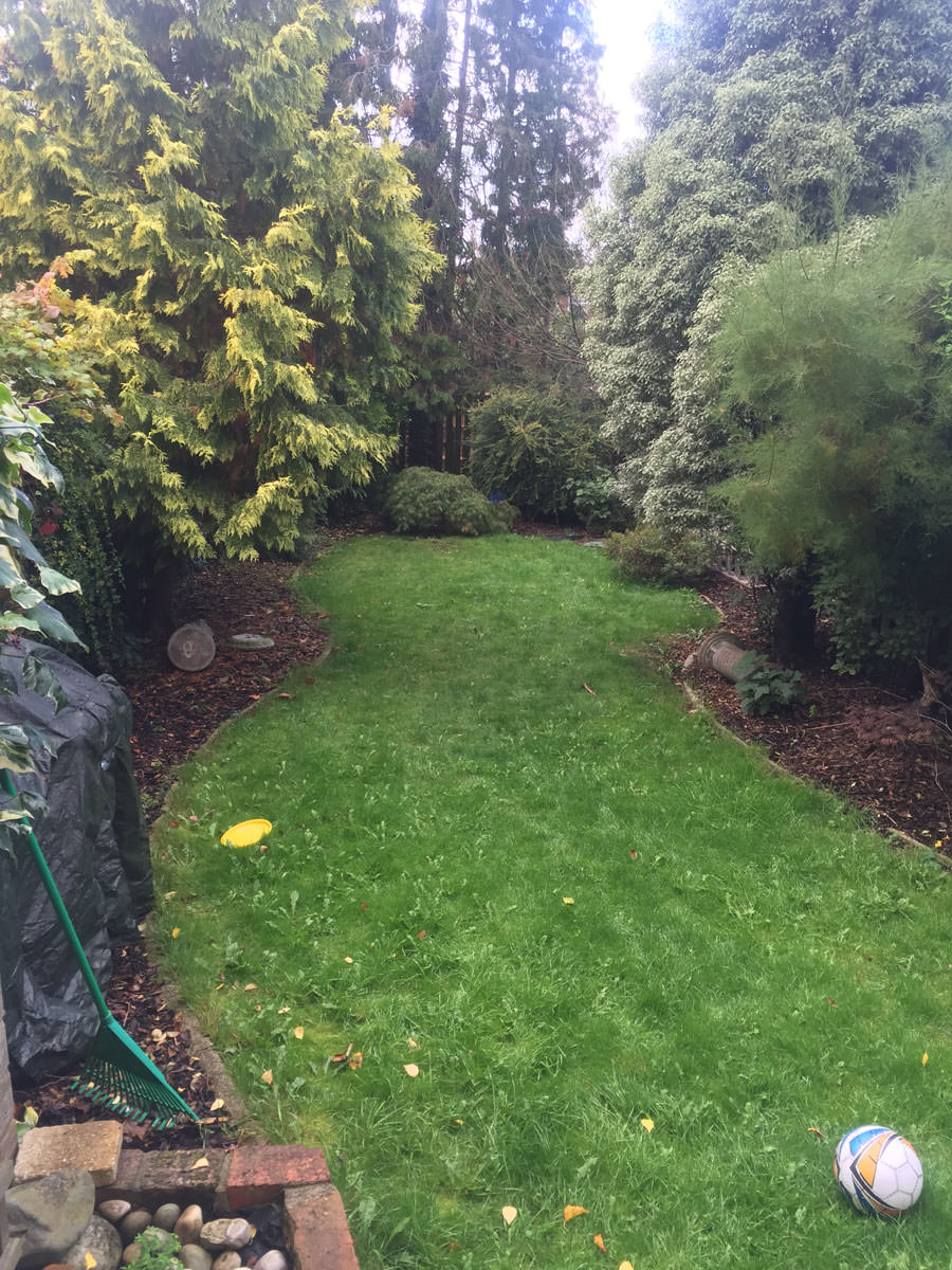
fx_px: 1063
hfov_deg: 48.2
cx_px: 476
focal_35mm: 29
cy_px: 635
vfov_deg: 61.7
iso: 32
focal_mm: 4.15
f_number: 2.2
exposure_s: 1/100
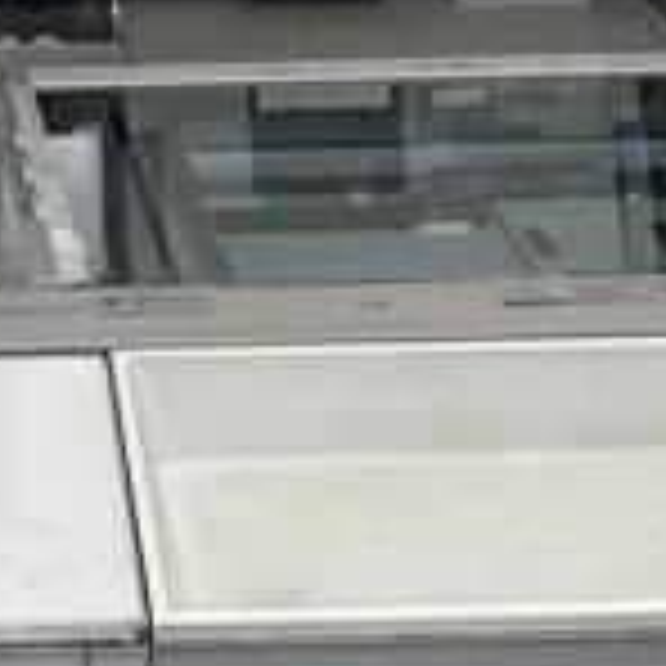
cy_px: 86
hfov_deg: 18.4
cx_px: 0
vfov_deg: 18.6
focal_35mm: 92
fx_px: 2003
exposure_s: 1/60
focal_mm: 6.86
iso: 125
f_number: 1.78
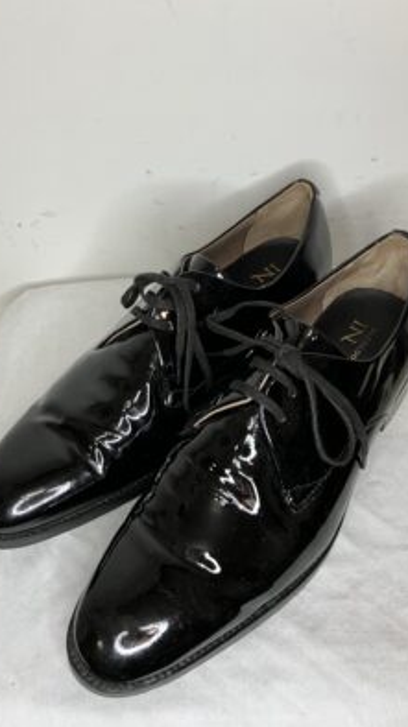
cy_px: 365
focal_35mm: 31
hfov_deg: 37.7
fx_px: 598
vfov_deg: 62.7
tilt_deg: -48.7
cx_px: 190
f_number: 1.8
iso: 64
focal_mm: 3.99
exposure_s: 1/50
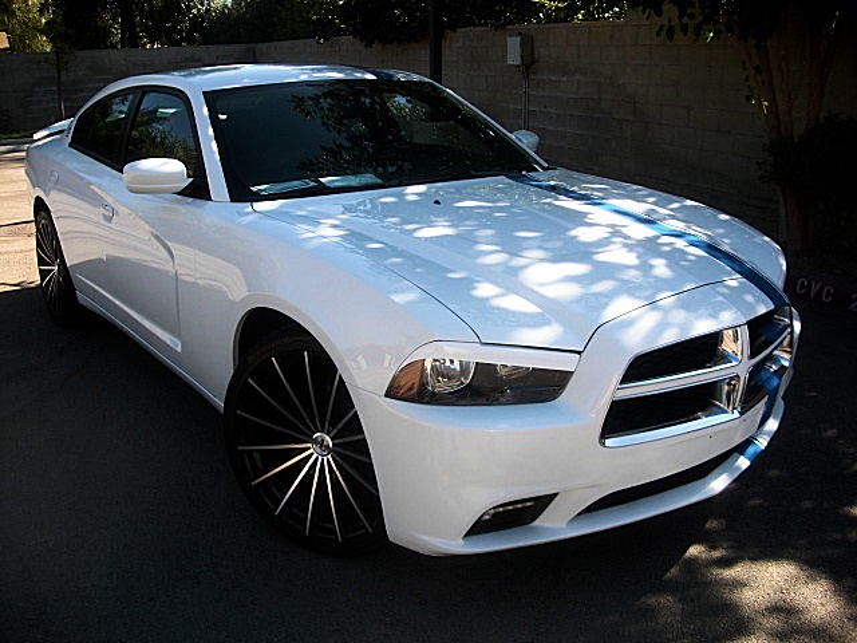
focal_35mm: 36
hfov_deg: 51.4
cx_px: 428
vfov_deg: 39.7
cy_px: 322
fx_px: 891
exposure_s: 1/320
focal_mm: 6.3
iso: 50
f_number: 2.8
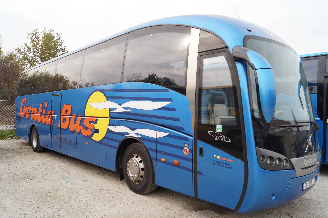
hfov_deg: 67.4
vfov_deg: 47.9
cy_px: 109
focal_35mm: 27
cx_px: 164
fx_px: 246
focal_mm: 18
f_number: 5.6
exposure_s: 1/640
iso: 500
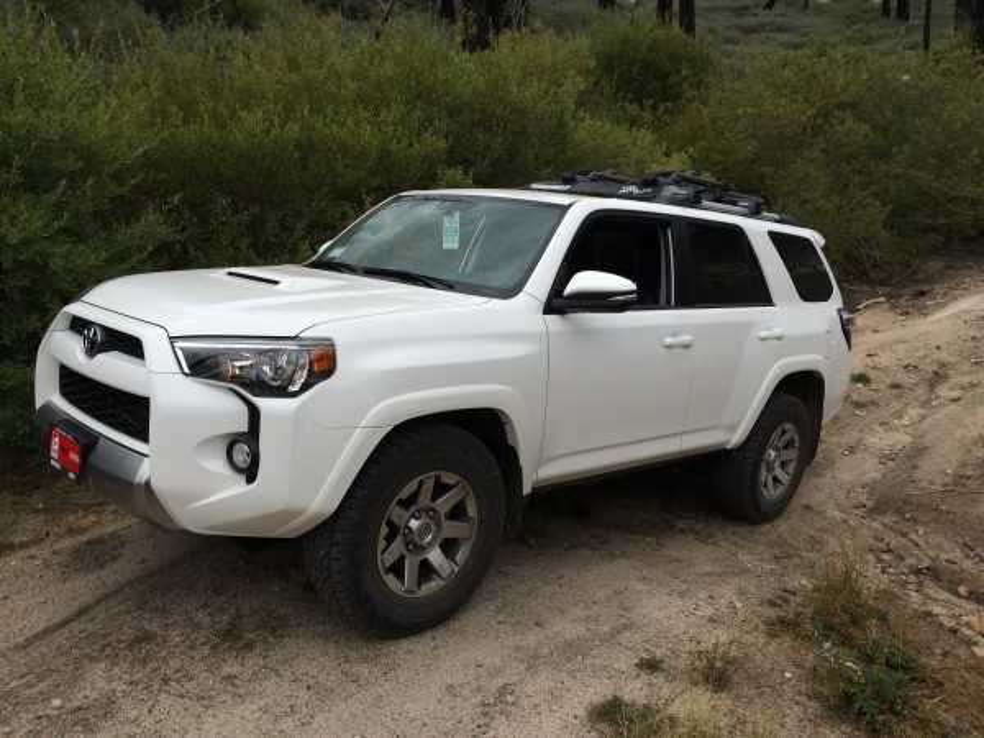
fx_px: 824
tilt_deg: -9.1
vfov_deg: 48.2
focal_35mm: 29
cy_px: 369
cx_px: 492
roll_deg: -0.3
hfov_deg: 61.7
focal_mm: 4.15
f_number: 2.2
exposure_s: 1/1953
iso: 32
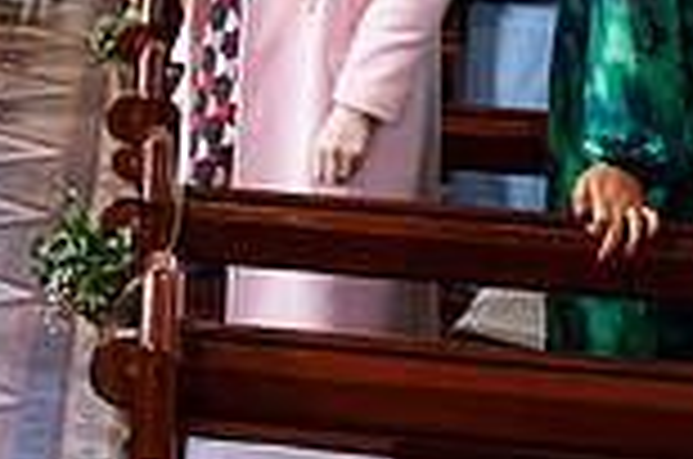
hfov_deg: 13.9
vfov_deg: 9.7
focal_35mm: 136
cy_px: -290
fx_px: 2613
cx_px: -450
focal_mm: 36
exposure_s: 1/160
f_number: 3.5
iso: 800
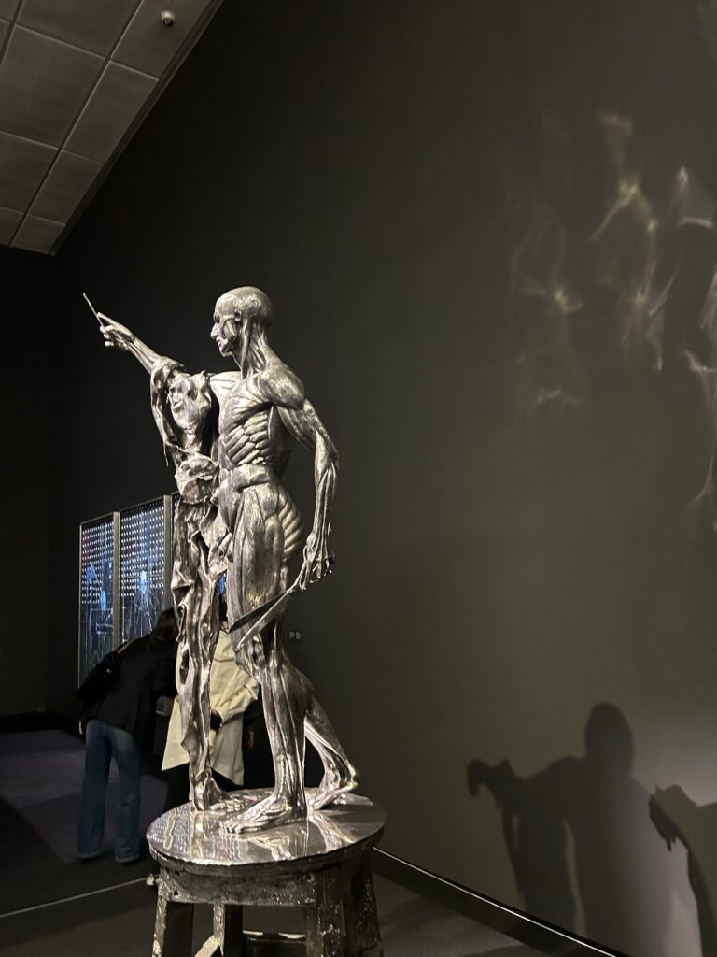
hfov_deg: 53.1
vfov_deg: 67.3
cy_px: 478
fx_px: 718
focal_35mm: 26
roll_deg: +1.2
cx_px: 358
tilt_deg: +7.4
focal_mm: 5.7
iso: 500
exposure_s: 1/39
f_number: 1.5
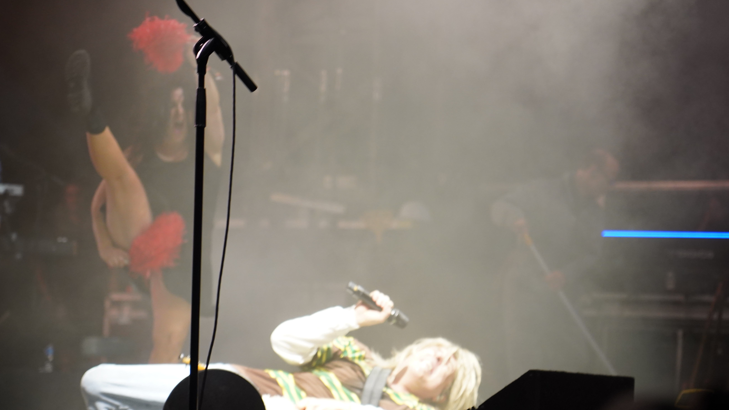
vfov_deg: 9.6
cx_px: 352
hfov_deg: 17.0
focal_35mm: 126
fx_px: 2436
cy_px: 238
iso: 2000
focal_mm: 105
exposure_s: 1/160
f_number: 4
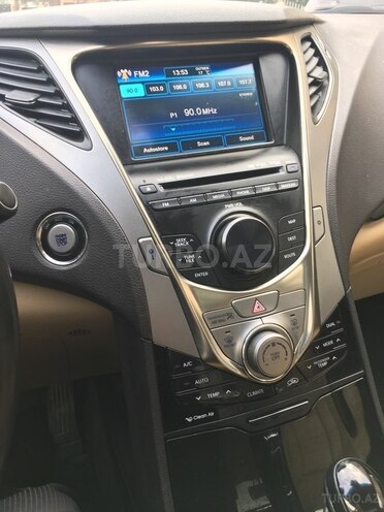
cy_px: 256
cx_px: 192
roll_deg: +0.0
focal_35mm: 29
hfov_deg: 48.2
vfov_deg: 61.7
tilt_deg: -28.7
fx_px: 429
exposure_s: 1/50
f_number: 2.2
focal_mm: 4.15
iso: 25
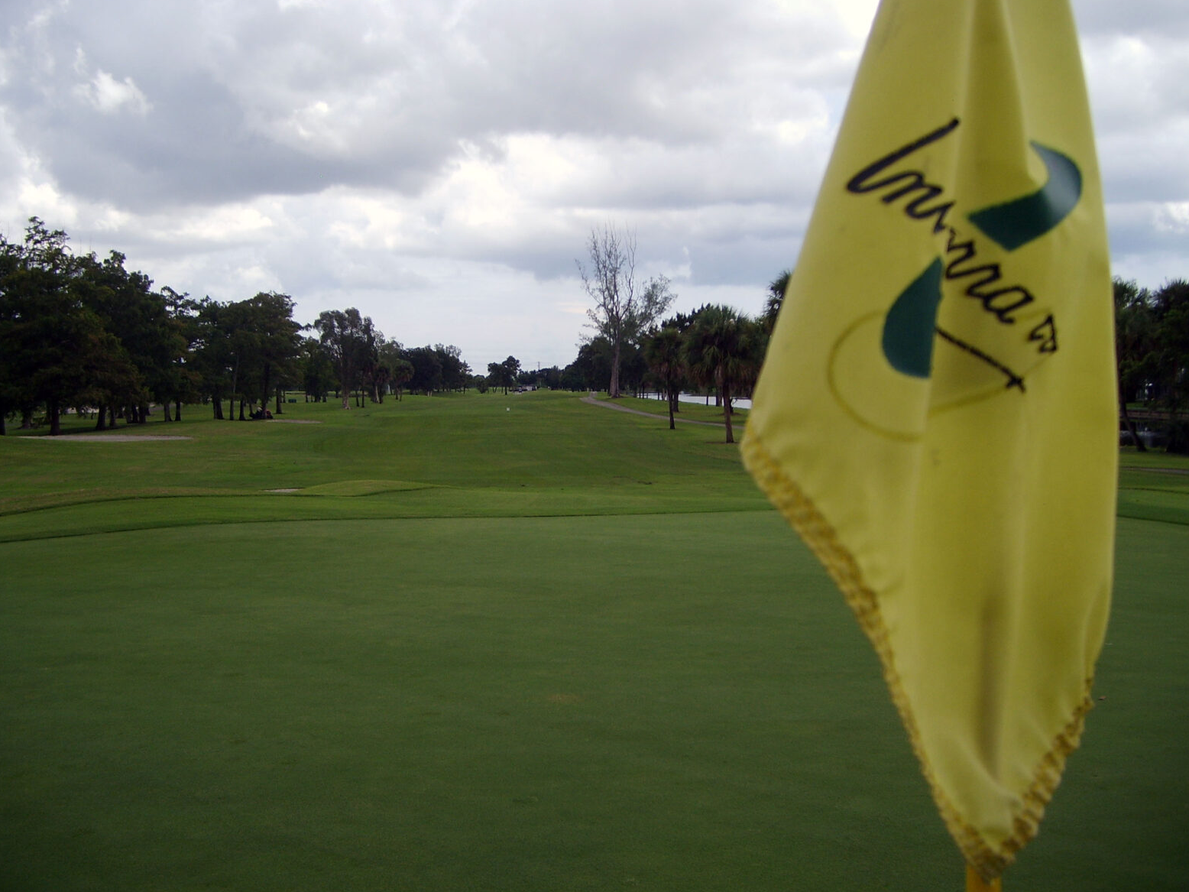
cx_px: 603
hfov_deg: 51.4
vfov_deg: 39.7
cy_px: 447
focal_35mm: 36
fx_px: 1237
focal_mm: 5.8
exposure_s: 1/180
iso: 50
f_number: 7.1
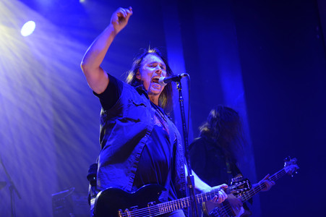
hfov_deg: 28.9
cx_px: 163
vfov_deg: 19.4
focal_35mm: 70
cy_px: 108
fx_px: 633
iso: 1600
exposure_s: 1/200
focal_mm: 70
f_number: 2.8
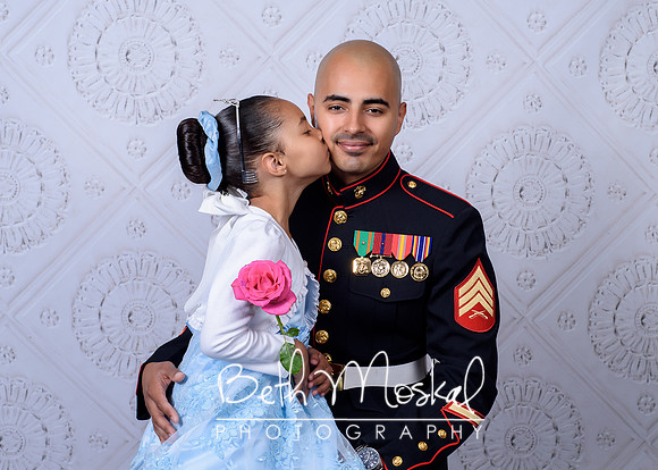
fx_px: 1197
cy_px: 248
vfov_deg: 22.2
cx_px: 383
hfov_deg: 30.7
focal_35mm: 64
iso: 100
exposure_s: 1/200
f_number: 5.6
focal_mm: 50
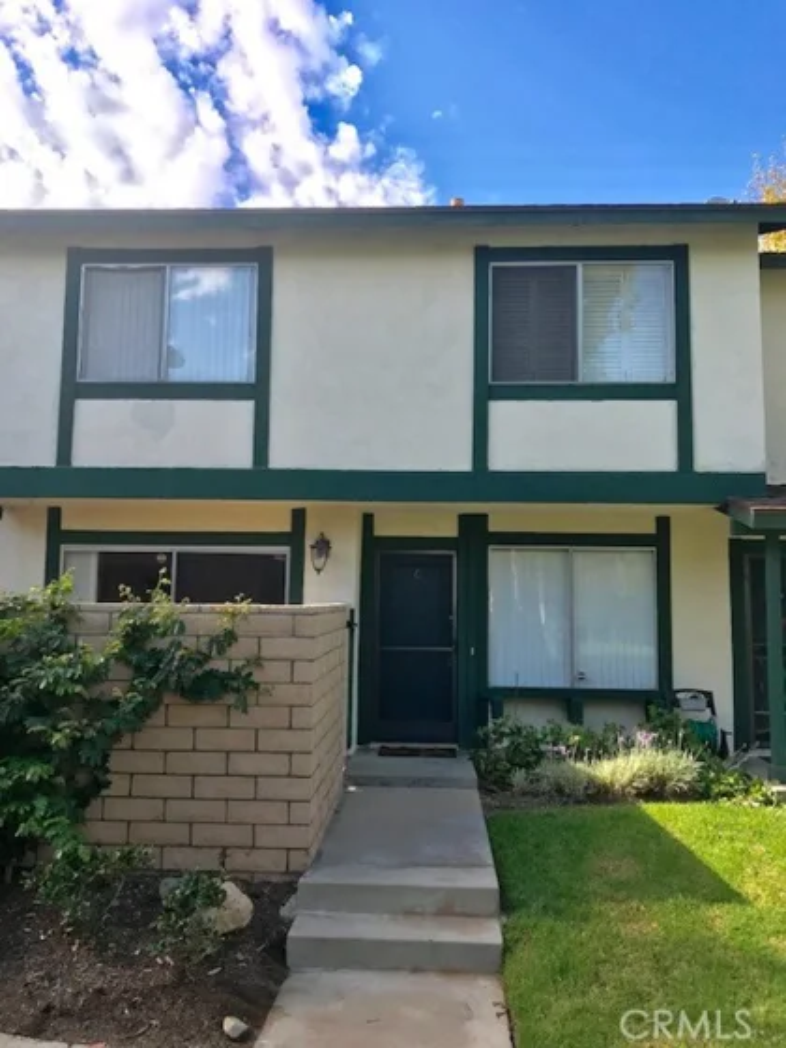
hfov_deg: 49.7
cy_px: 524
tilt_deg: +5.7
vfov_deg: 63.4
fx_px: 848
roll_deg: -1.0
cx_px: 393
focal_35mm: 28
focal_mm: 3.99
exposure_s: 1/704
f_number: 1.8
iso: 20
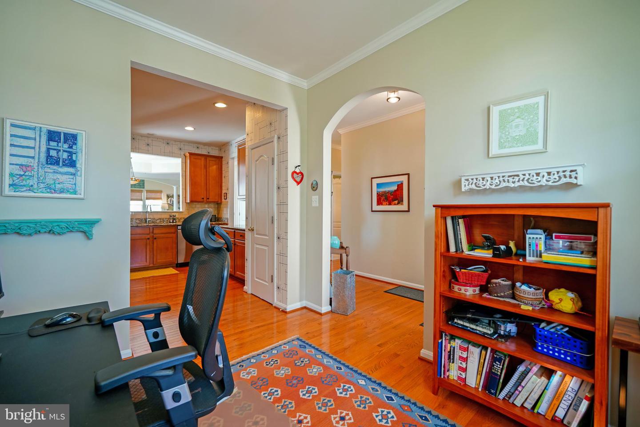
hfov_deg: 100.4
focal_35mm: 15
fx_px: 267
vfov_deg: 77.3
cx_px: 320
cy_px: 214
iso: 160
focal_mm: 10
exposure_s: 1/30
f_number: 2.8
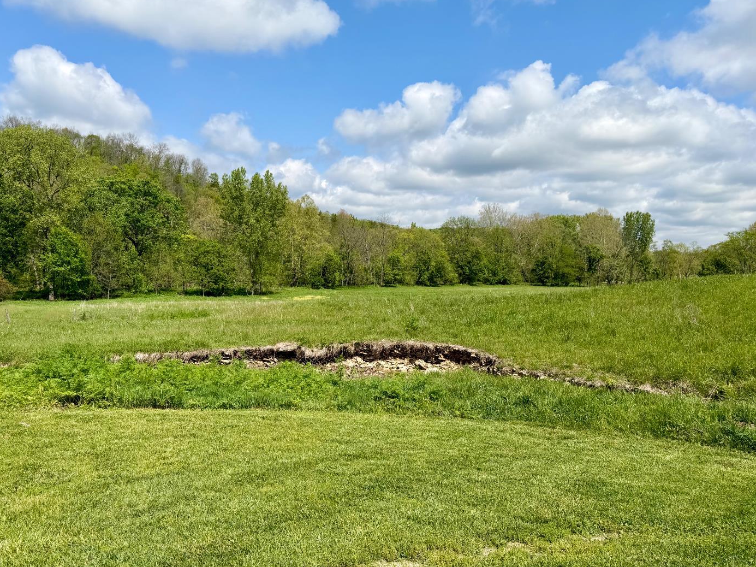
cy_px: 292
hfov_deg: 67.3
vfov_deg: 53.0
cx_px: 363
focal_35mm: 26
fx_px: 568
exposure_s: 1/6711
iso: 80
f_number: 1.78
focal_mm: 6.76
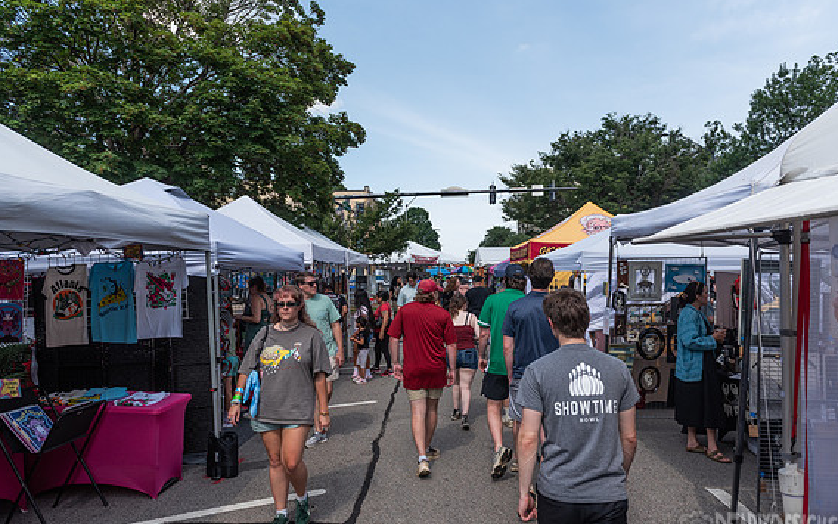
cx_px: 422
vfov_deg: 49.2
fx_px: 571
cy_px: 278
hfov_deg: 72.5
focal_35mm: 25
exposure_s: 1/1000
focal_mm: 24
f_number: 5
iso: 200
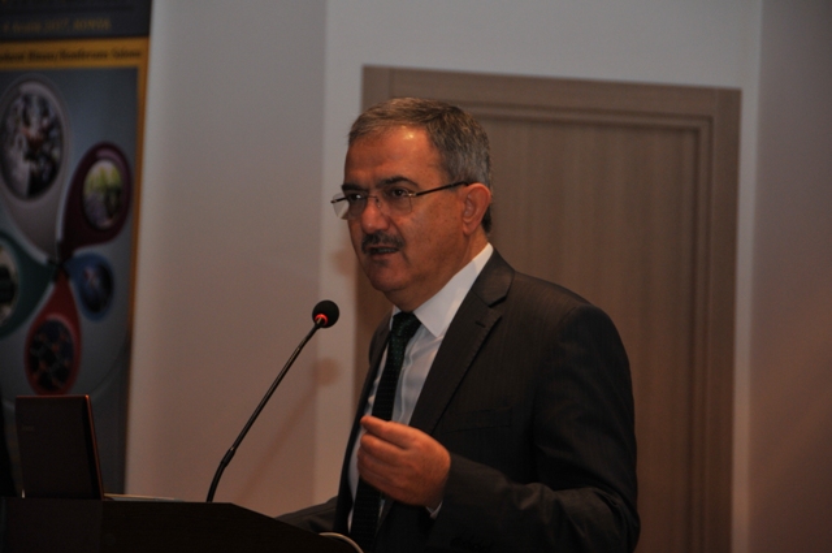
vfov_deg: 7.6
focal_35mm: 180
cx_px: 416
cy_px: 276
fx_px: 4155
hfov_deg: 11.4
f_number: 5.3
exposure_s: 1/60
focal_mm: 120
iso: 500
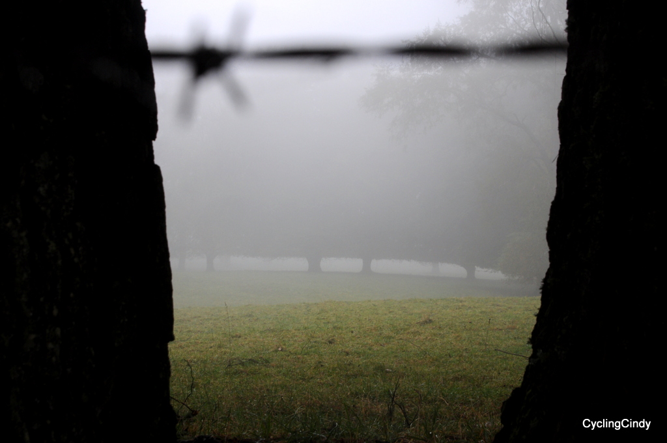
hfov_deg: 27.0
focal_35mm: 75
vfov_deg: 18.1
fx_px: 1388
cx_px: 334
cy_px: 222
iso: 400
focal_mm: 50
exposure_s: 1/250
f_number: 10
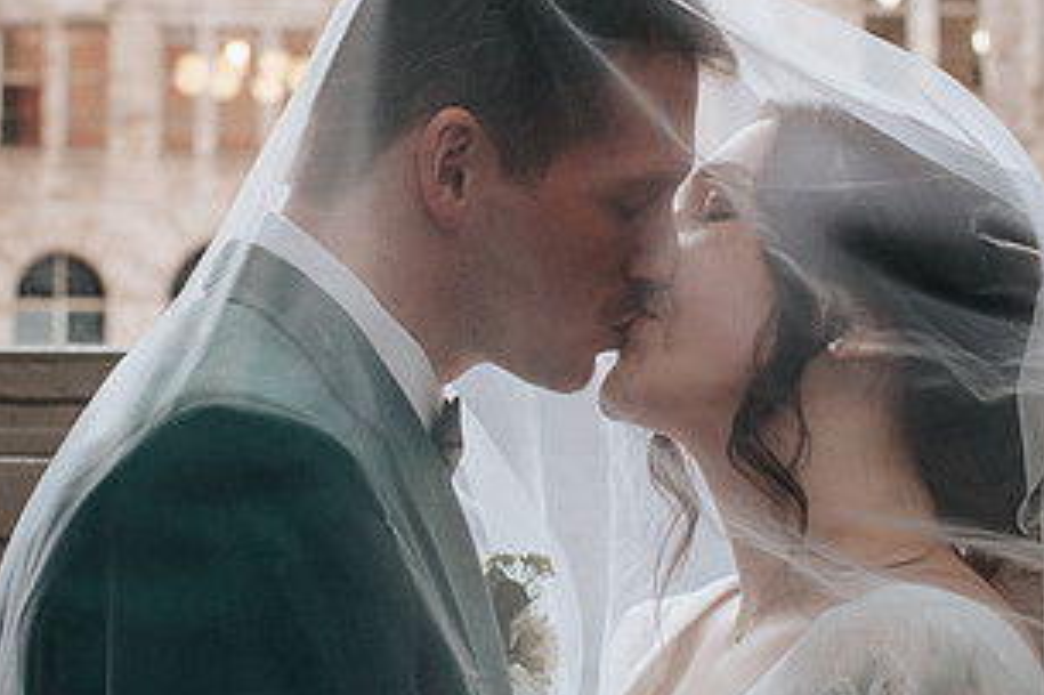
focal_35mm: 82
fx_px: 2377
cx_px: 445
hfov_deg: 24.8
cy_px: 294
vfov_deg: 16.6
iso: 800
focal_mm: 35
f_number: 3.5
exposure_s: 1/200
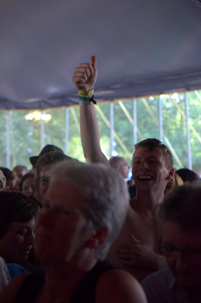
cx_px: 100
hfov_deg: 8.7
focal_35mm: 158
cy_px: 152
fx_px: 1323
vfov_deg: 13.1
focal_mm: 105
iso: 2500
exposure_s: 1/200
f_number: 5.6
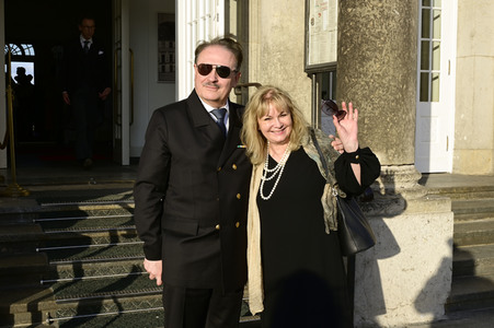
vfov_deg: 30.5
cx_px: 247
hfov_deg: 44.5
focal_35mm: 44
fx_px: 603
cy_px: 164
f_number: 16
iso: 400
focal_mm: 44
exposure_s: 1/200
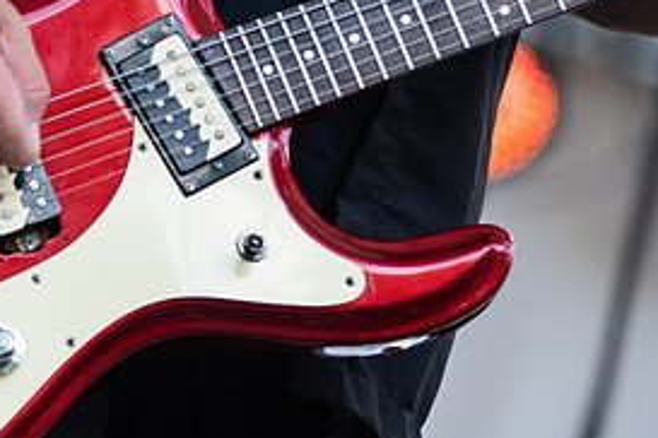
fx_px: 5775
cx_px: 62
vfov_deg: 4.3
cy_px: 197
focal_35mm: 316
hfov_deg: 6.5
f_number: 4
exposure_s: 1/250
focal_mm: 135
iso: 400
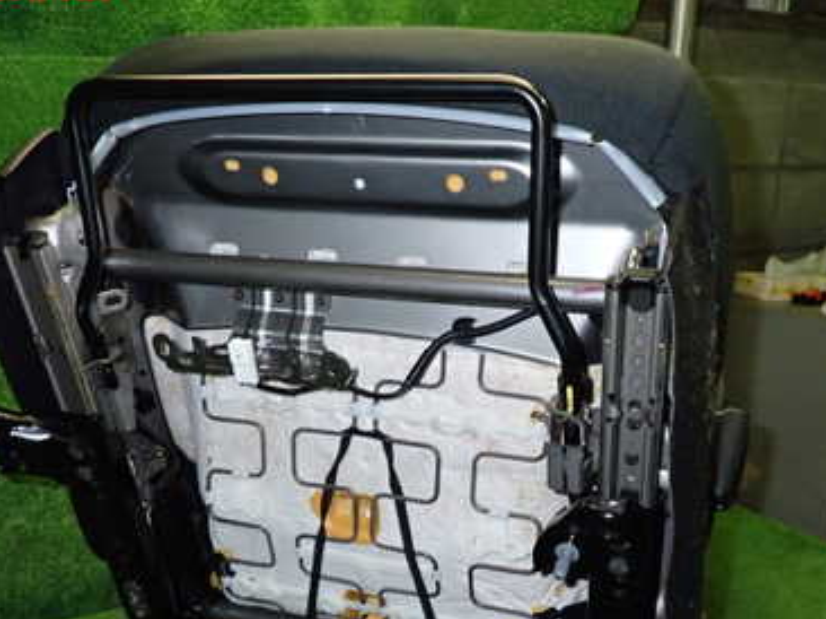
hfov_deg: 45.8
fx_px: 978
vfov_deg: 34.4
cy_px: 465
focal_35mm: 41
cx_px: 377
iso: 500
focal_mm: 4.5
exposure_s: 1/30
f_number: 5.6
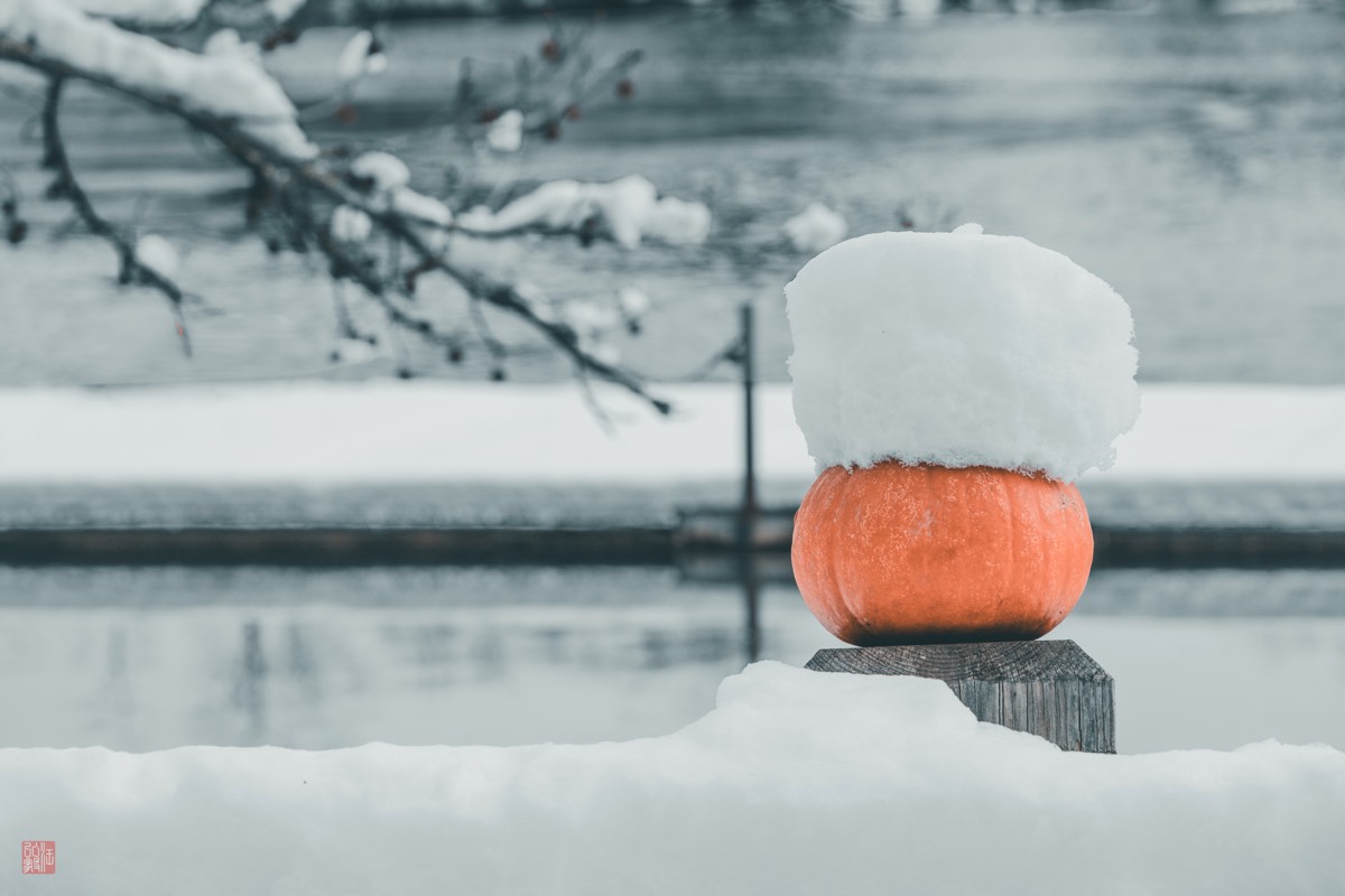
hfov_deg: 15.0
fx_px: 5118
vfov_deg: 10.0
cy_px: 448
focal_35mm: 137
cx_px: 672
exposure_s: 1/160
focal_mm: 137
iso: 125
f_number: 10
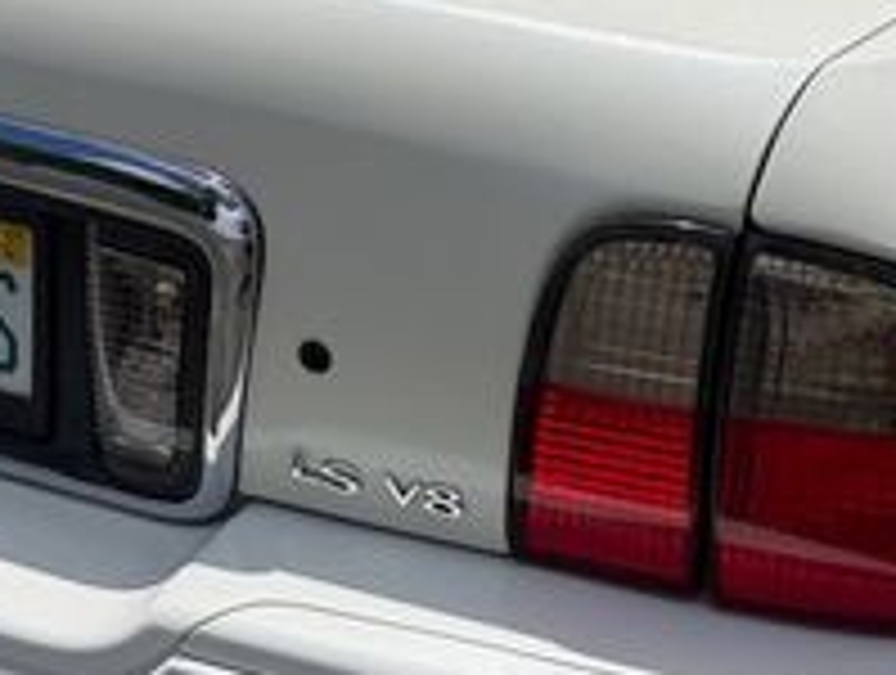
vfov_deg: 19.2
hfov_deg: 25.3
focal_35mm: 77
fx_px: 1997
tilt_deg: -22.6
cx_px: 374
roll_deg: -0.9
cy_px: 274
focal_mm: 6.76
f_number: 1.78
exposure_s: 1/10309
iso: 80
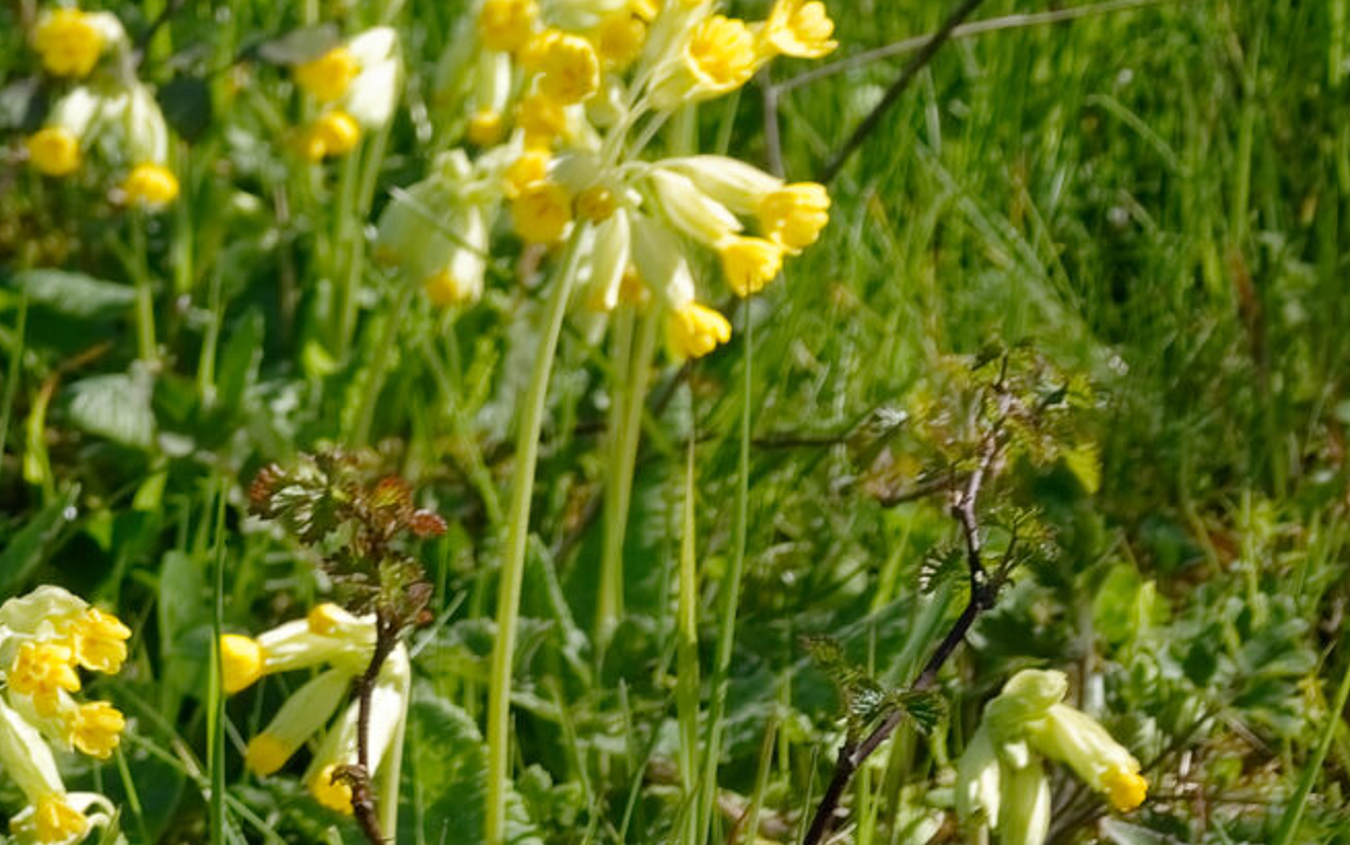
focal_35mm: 209
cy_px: 39
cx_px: -1169
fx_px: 7692
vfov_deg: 6.3
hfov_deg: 9.5
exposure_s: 1/200
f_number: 7.1
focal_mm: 35
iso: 200
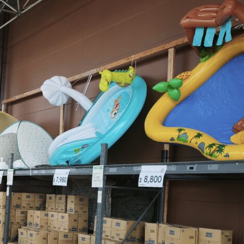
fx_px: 447
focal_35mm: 56
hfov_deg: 26.7
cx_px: -56
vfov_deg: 30.0
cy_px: 186
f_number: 1.62
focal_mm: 6.45
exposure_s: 1/313
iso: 50
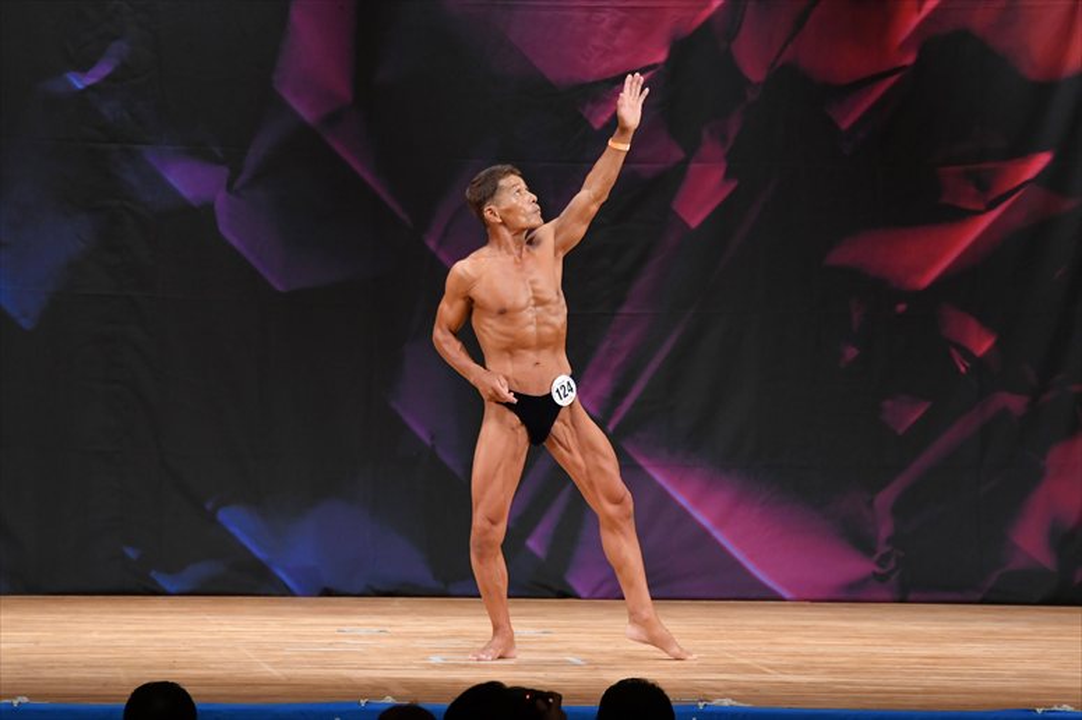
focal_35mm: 225
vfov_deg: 6.1
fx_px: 6759
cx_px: 541
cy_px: 360
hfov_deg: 9.2
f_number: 5.6
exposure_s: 1/400
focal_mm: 150
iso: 3200
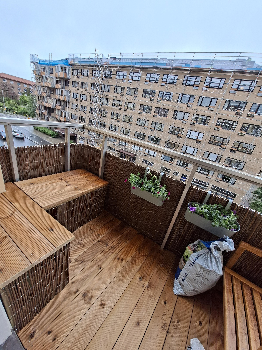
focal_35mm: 13
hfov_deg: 89.9
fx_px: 131
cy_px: 175
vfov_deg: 106.2
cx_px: 131
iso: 40
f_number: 2.2
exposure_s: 1/173
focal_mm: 1.74
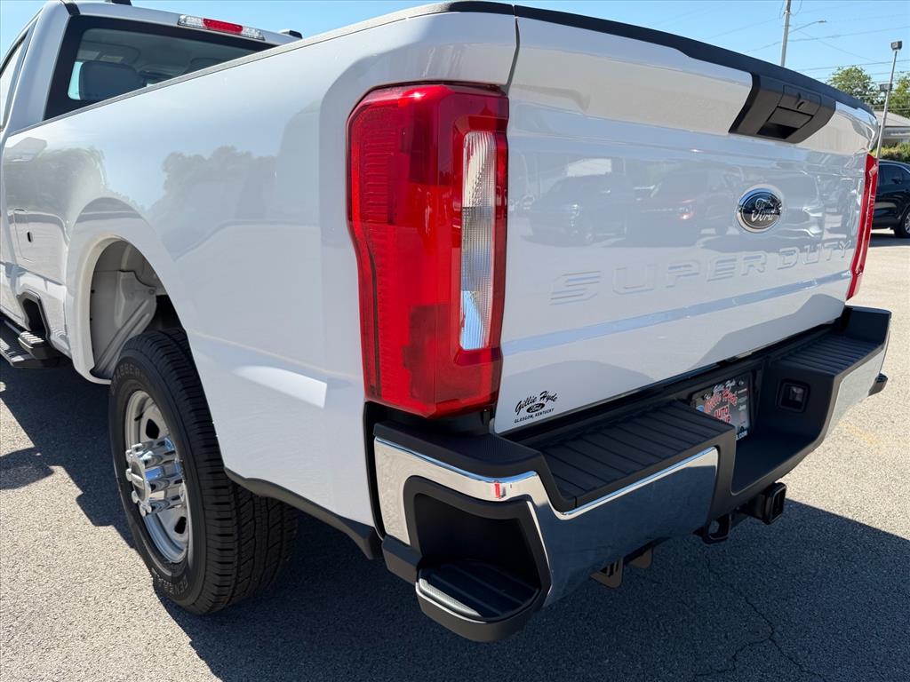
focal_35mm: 24
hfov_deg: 71.6
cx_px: 455
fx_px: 631
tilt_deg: -16.7
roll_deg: +1.0
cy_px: 341
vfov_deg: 56.8
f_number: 1.78
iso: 80
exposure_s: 1/2525
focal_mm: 6.76
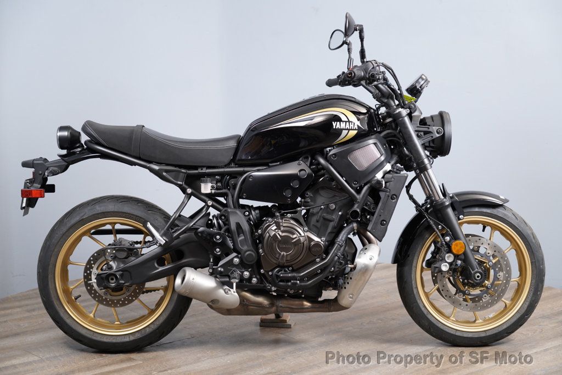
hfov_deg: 31.0
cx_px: 281
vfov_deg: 20.9
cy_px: 188
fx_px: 1015
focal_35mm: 65
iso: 1600
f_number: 4
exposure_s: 1/100
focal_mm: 65
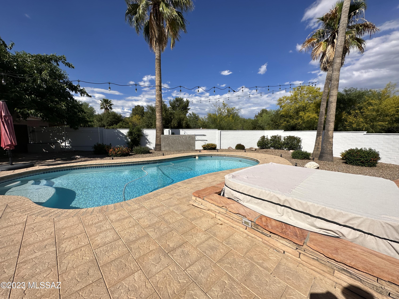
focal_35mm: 14
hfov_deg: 102.1
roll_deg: -0.1
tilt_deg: -7.2
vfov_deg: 85.7
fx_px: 161
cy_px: 150
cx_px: 200
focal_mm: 2.22
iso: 50
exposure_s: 1/5051
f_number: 2.2
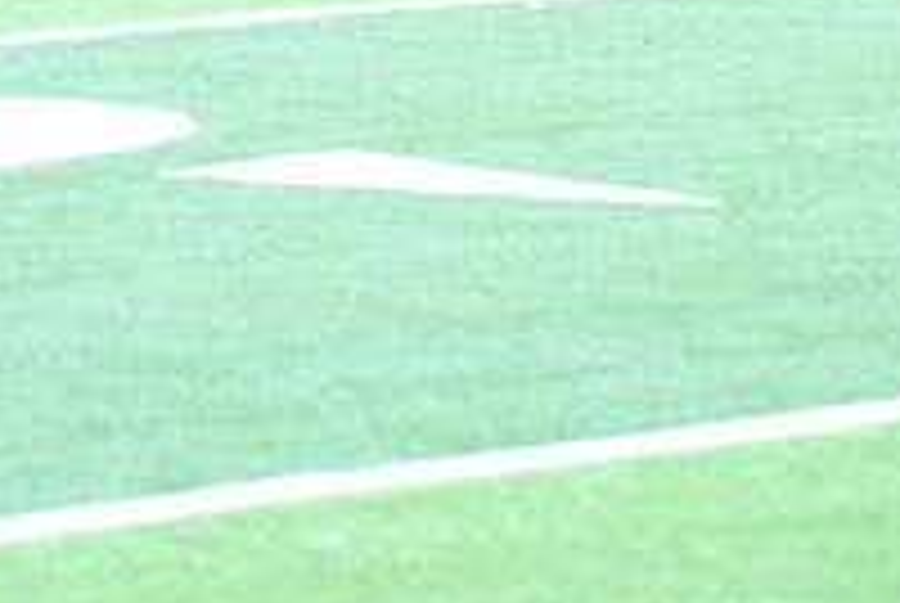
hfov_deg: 4.7
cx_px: 324
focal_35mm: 434
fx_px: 10866
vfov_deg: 3.2
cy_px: -630
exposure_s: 1/125
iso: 5000
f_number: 6.3
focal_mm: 150
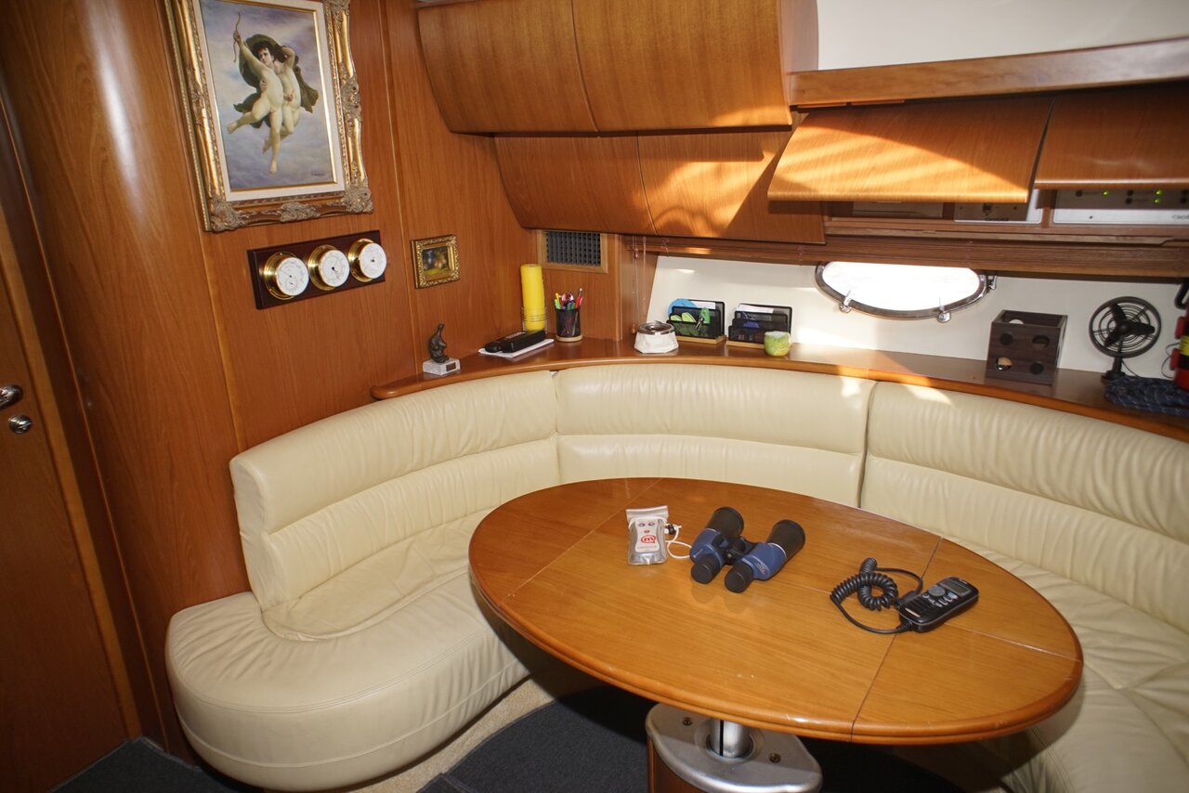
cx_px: 594
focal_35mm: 24
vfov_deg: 53.2
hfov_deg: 73.7
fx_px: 793
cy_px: 396
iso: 320
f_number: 4
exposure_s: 1/160
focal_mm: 16
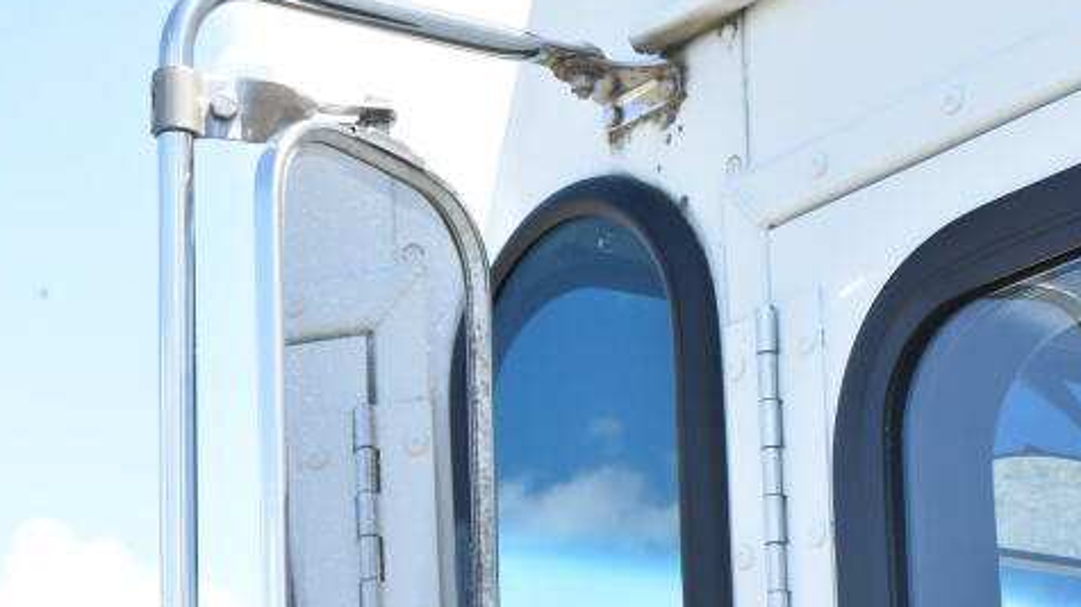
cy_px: 866
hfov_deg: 18.6
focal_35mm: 115
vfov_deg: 10.2
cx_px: 560
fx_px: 3296
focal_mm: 38
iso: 1600
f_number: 11
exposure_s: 1/500
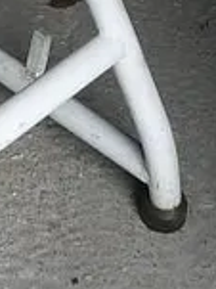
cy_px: -36
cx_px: -121
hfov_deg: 10.3
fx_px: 1158
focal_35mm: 139
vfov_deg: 13.9
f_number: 3.3
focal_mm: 4.9
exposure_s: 1/100
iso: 100
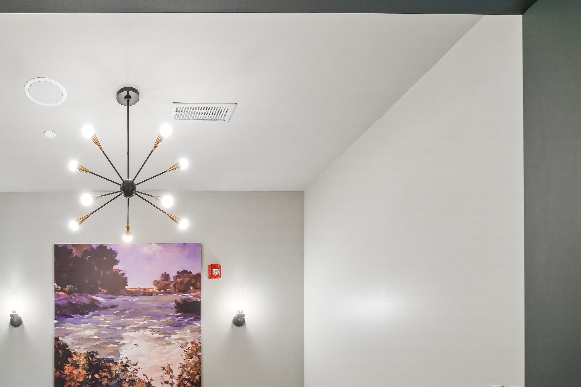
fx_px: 387
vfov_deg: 47.0
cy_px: 359
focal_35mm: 24
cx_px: 127
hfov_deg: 67.7
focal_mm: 12
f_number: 11
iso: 100
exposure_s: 1.6
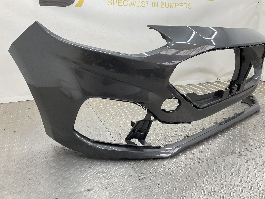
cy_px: 100
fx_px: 222
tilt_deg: -16.6
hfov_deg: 61.7
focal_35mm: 29
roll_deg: -1.9
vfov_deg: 48.2
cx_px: 132
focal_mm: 3
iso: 32
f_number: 1.8
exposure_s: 1/100
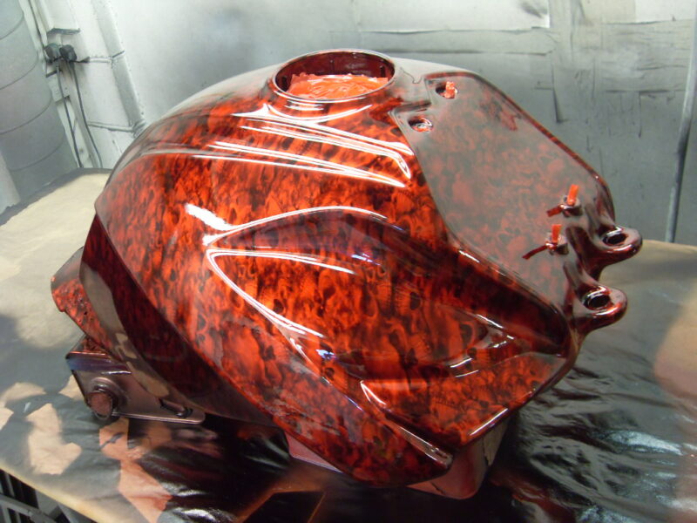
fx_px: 705
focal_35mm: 35
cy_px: 262
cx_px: 348
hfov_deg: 52.6
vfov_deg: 40.7
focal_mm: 6.3
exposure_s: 1/20
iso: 200
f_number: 2.8
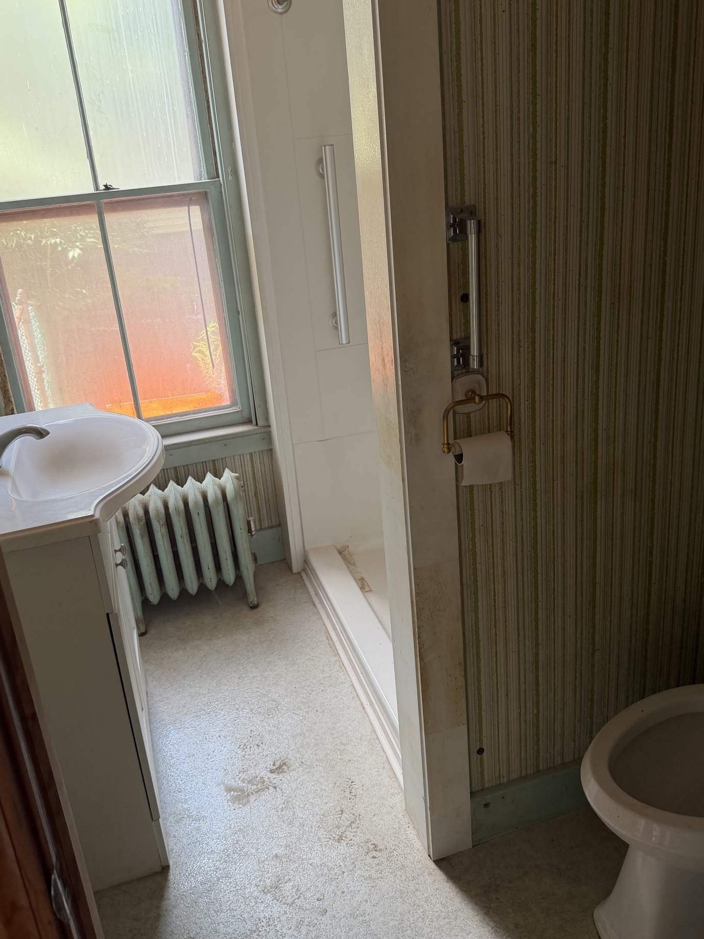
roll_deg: +4.2
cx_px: 351
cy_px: 426
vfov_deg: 59.9
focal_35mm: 30
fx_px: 814
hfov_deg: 46.8
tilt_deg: -19.7
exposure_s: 1/121
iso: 160
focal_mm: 6.76
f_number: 1.78
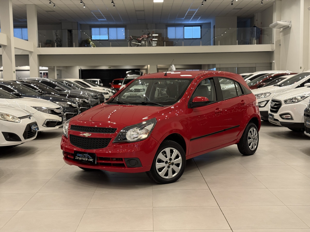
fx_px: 430
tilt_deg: -4.5
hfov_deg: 39.7
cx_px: 155
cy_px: 116
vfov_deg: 30.3
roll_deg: +0.8
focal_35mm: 48
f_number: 1.78
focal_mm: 6.76
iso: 200
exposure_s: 1/60
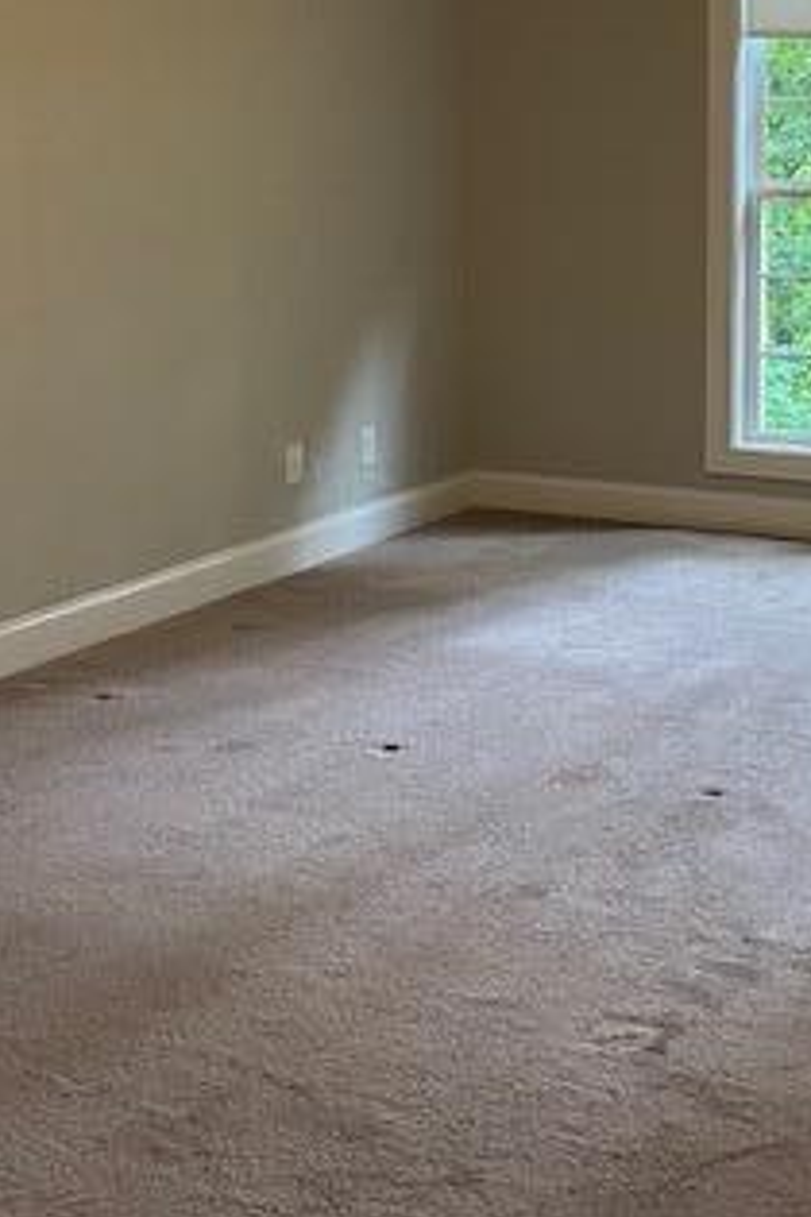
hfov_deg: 24.0
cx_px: 726
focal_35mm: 55
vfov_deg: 35.4
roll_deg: +0.4
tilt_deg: -3.1
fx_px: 1858
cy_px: 297
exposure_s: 1/60
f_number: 1.8
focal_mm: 4.25
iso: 200
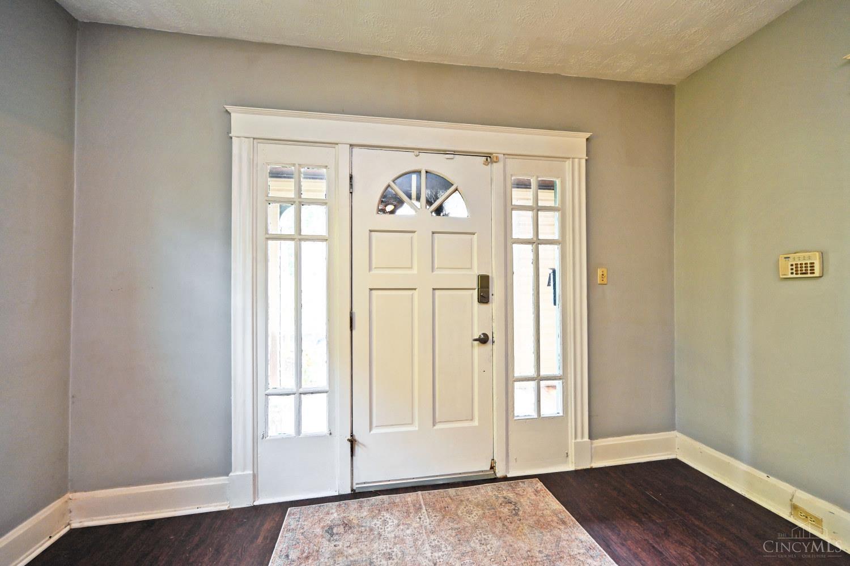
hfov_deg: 104.3
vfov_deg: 81.2
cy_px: 283
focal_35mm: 14
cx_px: 425
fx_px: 331
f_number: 4
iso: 500
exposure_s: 1/60
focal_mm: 14
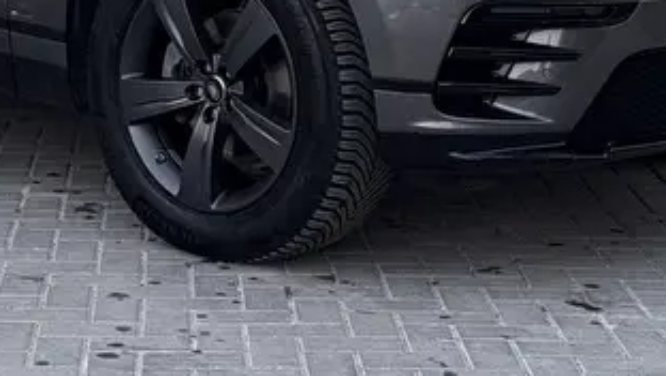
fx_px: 2368
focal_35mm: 134
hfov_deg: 15.9
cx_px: 149
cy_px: -158
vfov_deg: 8.9
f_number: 1.78
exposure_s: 1/56
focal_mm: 6.76
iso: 200
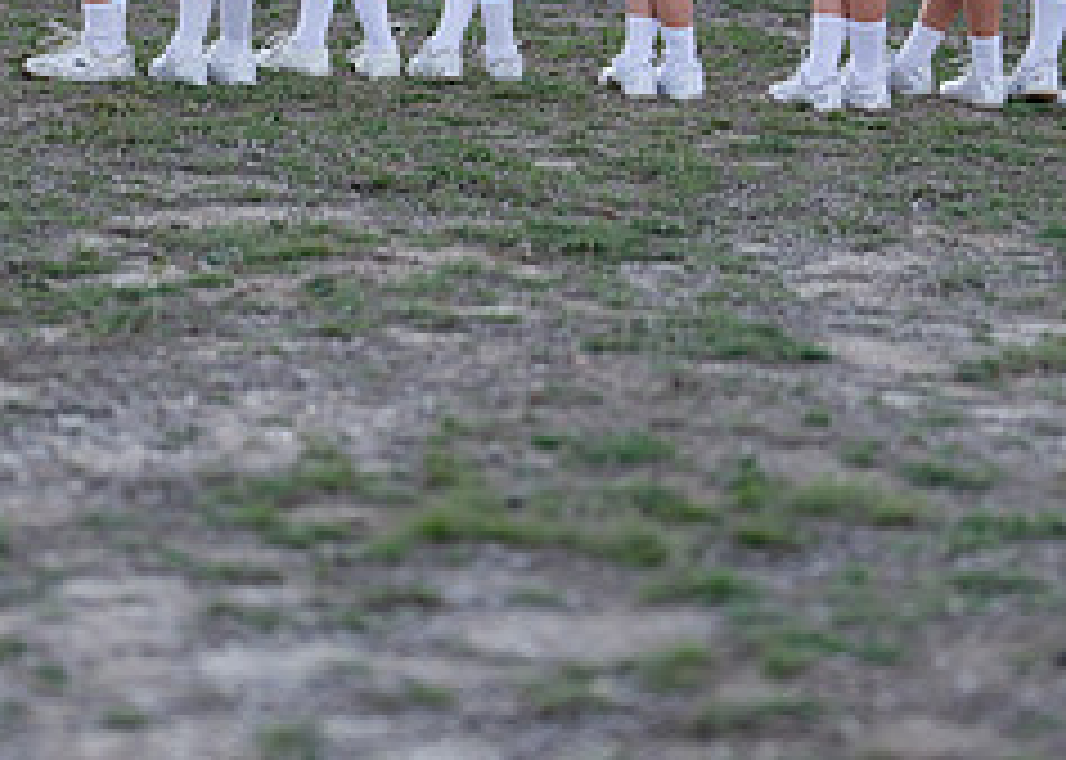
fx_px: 3964
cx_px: 570
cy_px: -116
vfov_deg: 10.8
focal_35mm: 131
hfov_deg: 15.3
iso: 160
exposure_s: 1/500
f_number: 1.2
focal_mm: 50
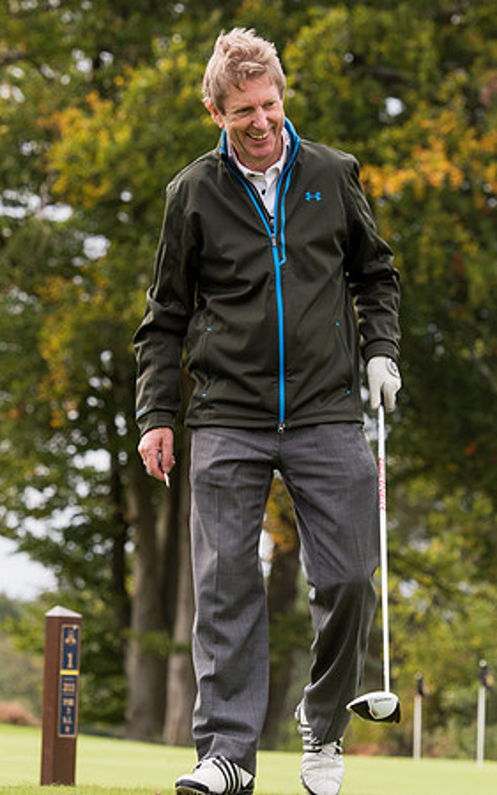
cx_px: 215
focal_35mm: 200
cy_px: 332
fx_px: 4347
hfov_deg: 6.5
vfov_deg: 10.5
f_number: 5
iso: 640
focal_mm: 112
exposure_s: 1/1600
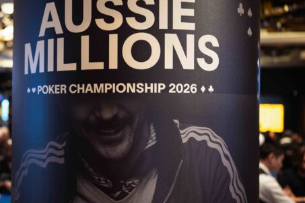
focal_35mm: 58
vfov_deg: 23.4
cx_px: 53
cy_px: 108
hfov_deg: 33.3
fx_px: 491
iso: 400
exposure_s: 1/125
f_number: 1.4
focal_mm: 35
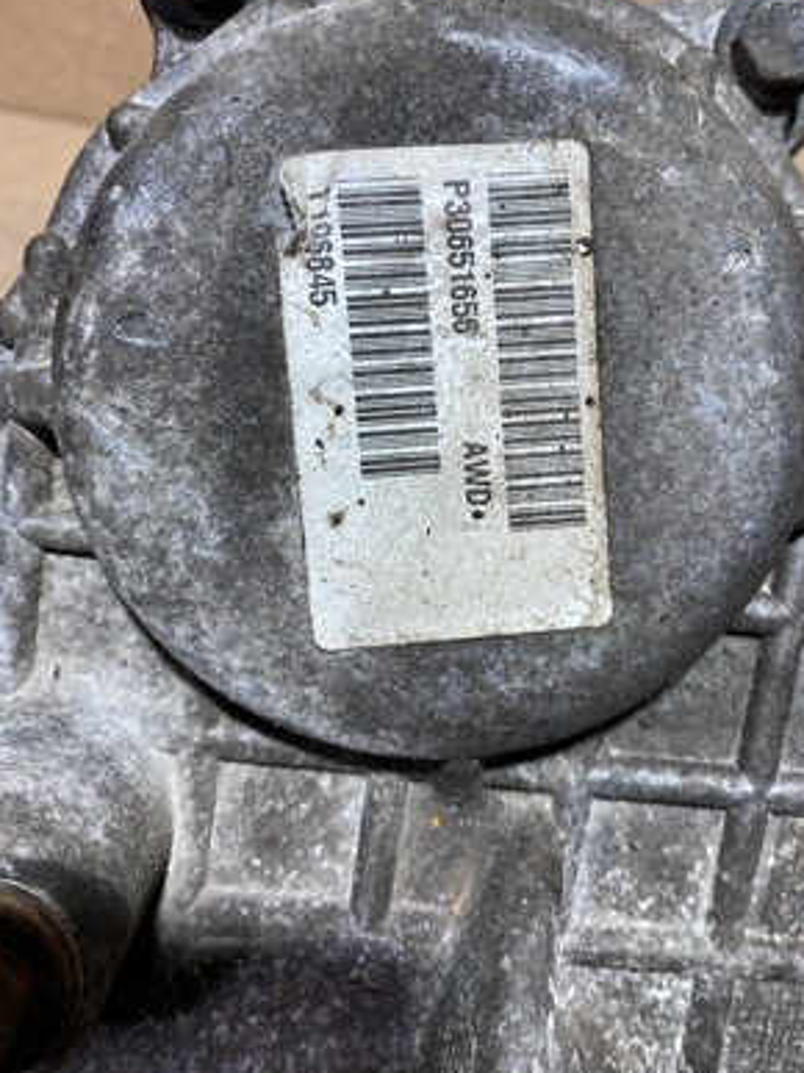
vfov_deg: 57.9
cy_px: 427
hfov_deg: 45.2
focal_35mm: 31
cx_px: 471
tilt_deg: -51.1
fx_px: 961
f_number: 1.8
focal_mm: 4.25
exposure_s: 1/100
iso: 64
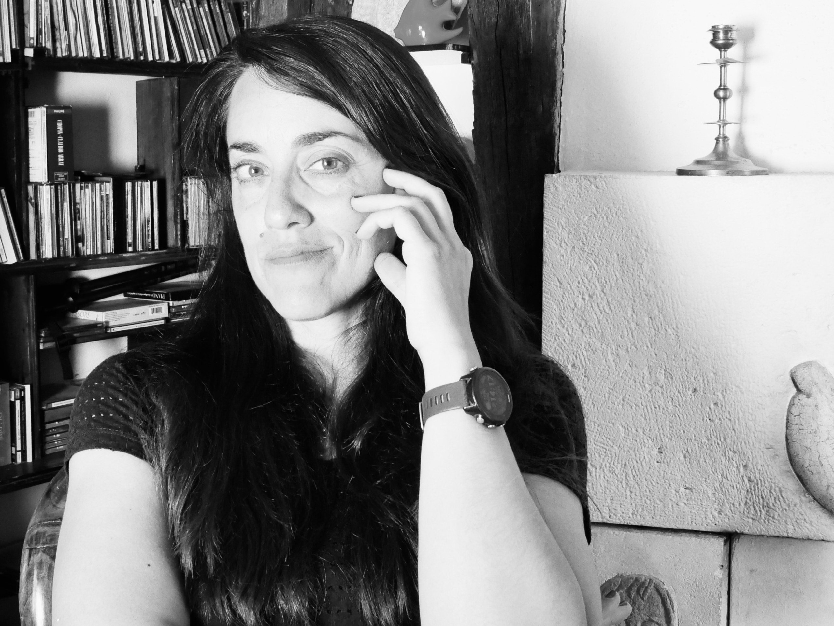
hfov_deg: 46.8
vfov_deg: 36.0
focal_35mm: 40
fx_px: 964
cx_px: 417
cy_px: 313
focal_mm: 20
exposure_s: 1/50
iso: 1600
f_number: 7.1
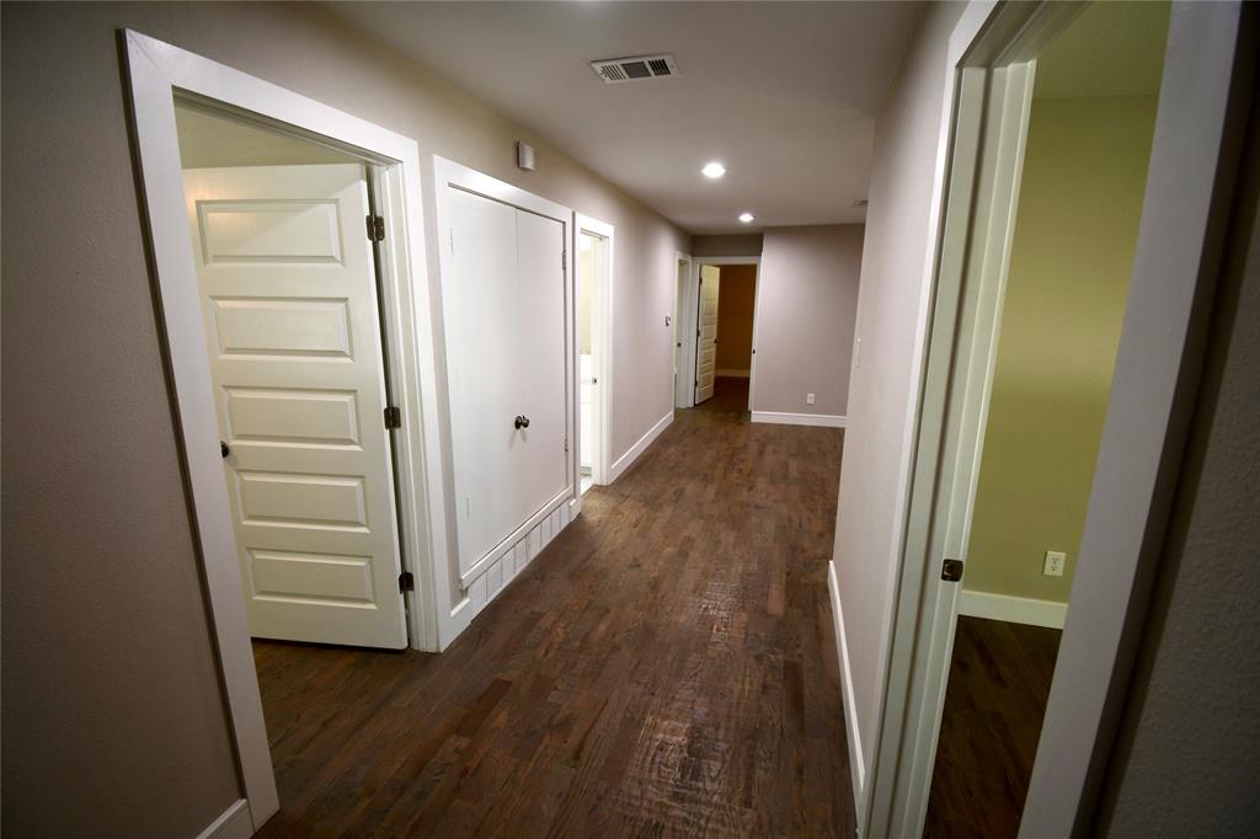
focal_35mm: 15
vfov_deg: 77.3
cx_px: 630
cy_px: 420
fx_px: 525
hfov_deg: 100.4
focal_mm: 10
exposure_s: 1/20
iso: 200
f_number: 4.5
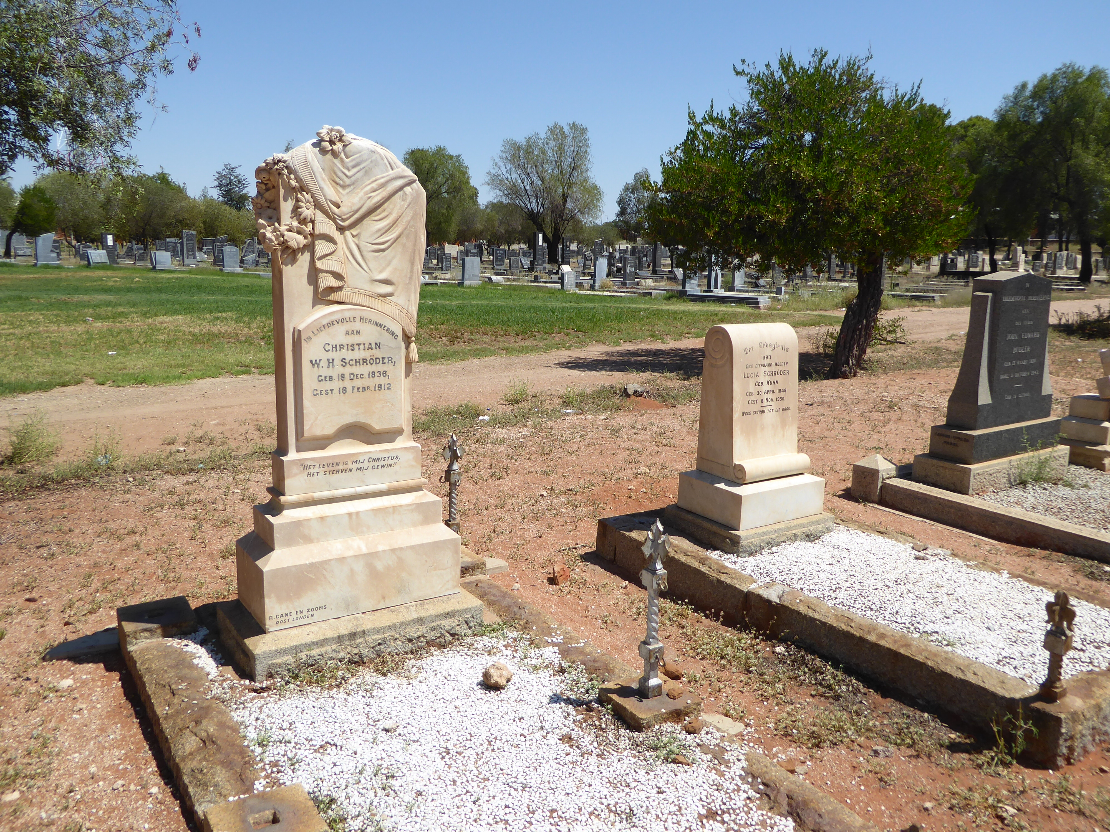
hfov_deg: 61.7
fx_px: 930
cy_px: 416
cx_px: 555
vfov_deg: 48.2
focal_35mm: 29
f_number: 3.5
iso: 80
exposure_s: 1/1000
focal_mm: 5
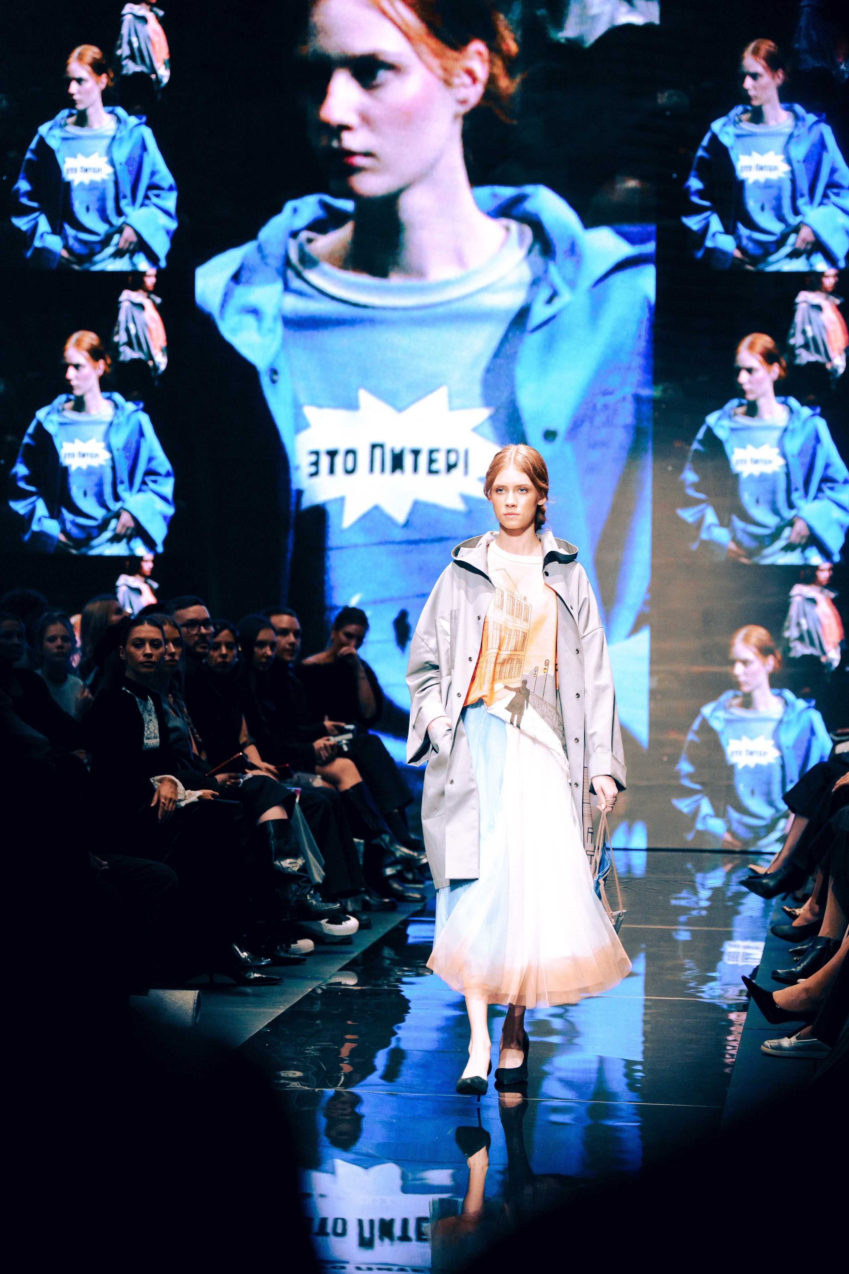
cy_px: 637
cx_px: 424
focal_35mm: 80
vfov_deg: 25.4
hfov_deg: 17.1
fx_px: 2830
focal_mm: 80
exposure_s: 1/320
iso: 1250
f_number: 2.8
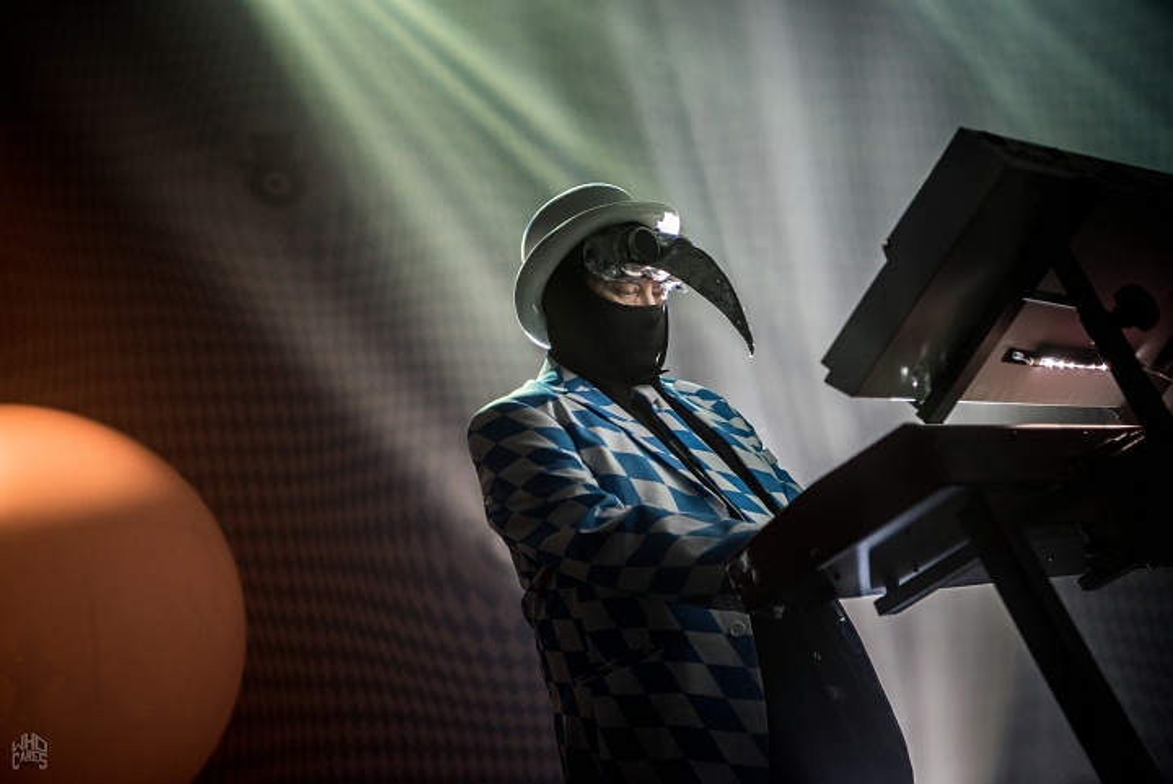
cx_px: 586
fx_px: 1891
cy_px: 392
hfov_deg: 34.5
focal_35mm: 58
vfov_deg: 23.4
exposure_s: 1/80
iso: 1250
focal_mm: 58
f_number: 2.8
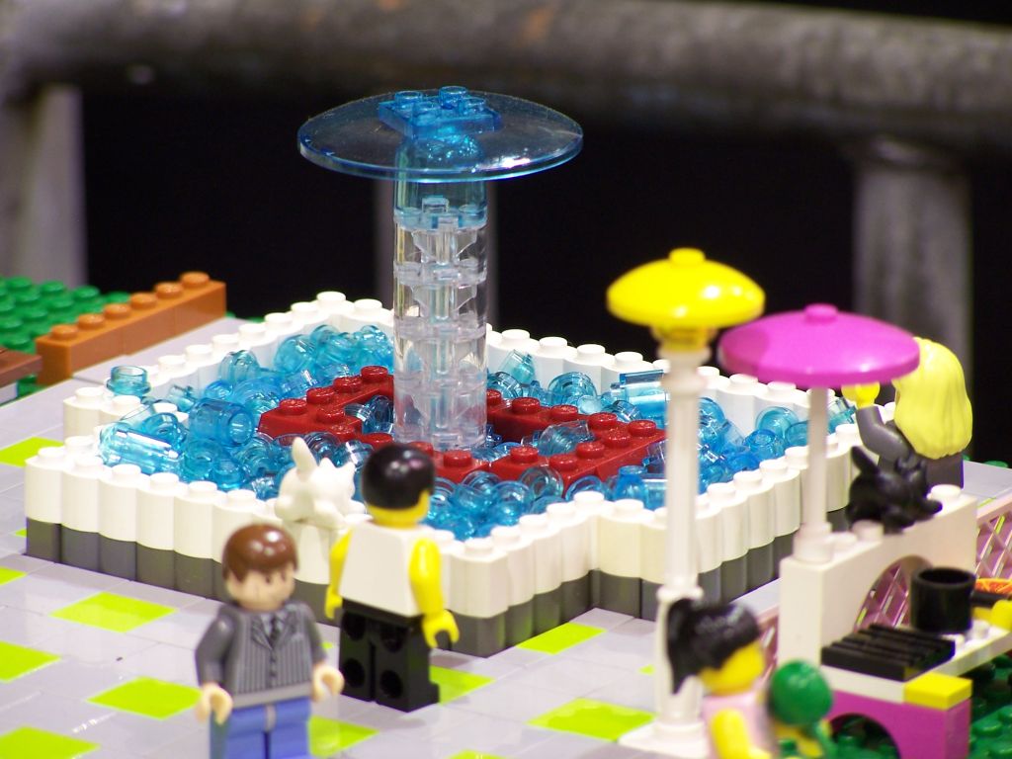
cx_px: 506
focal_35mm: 288
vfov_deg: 5.2
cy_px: 380
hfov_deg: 6.9
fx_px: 8420
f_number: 3.6
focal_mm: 47.7
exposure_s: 1/3
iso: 80
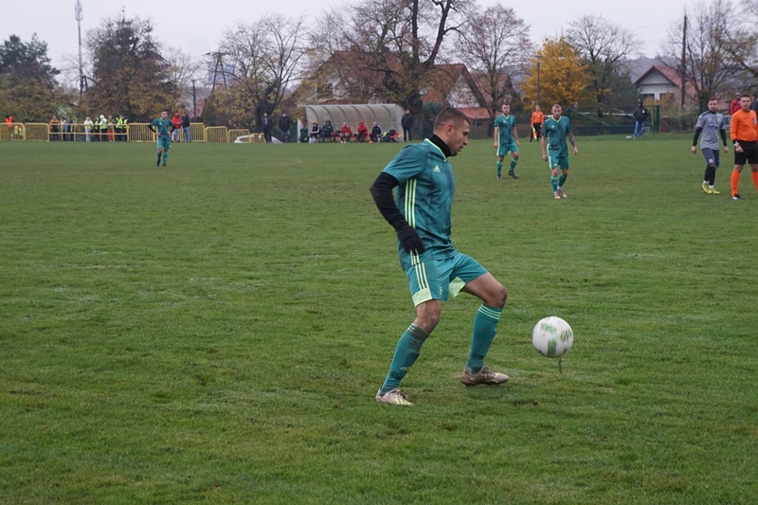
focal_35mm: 82
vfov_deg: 16.6
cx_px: 379
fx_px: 1726
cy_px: 252
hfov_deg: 24.8
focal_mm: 55
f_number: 5.6
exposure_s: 1/160
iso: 800
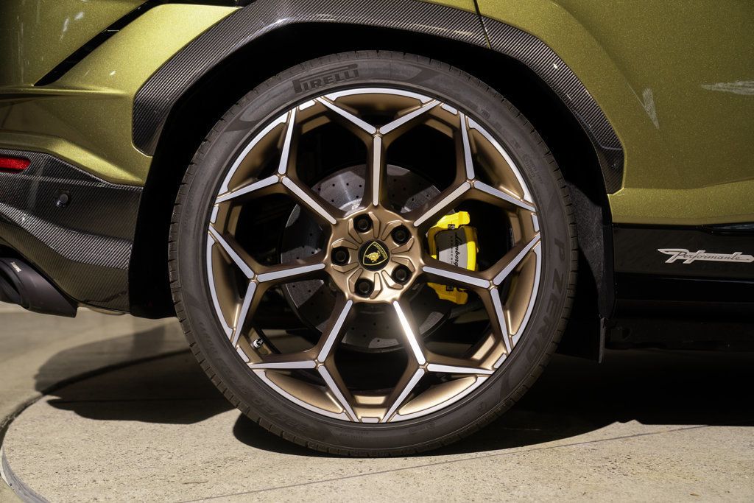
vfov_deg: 24.3
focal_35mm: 56
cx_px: 377
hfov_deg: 35.7
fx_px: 1169
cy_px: 252
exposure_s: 1/125
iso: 160
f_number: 4
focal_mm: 55
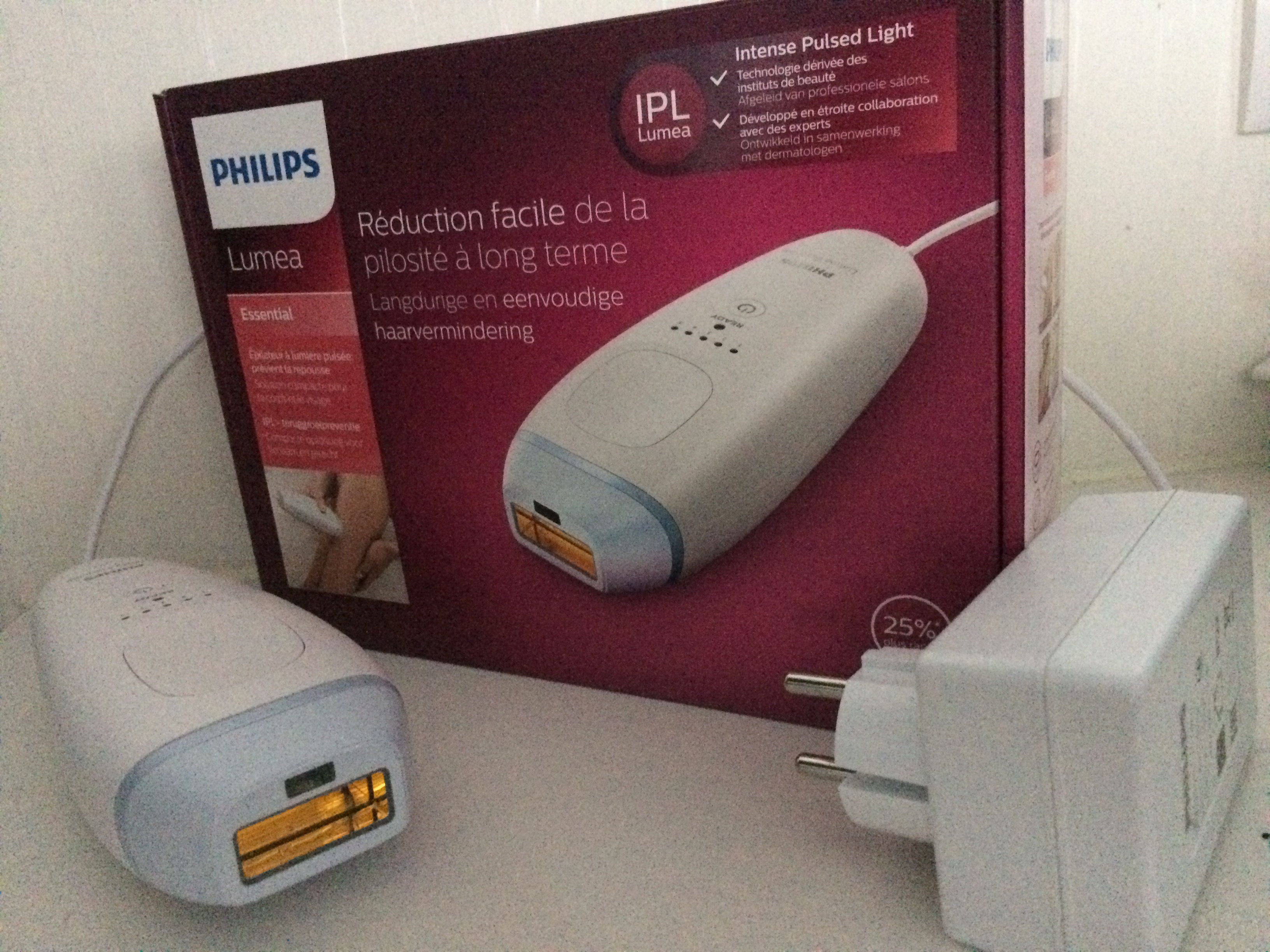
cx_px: 635
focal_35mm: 29
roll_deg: +4.6
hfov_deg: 61.7
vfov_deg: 48.2
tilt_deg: -16.2
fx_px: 1064
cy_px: 476
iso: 800
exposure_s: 1/17
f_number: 2.2
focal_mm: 4.15
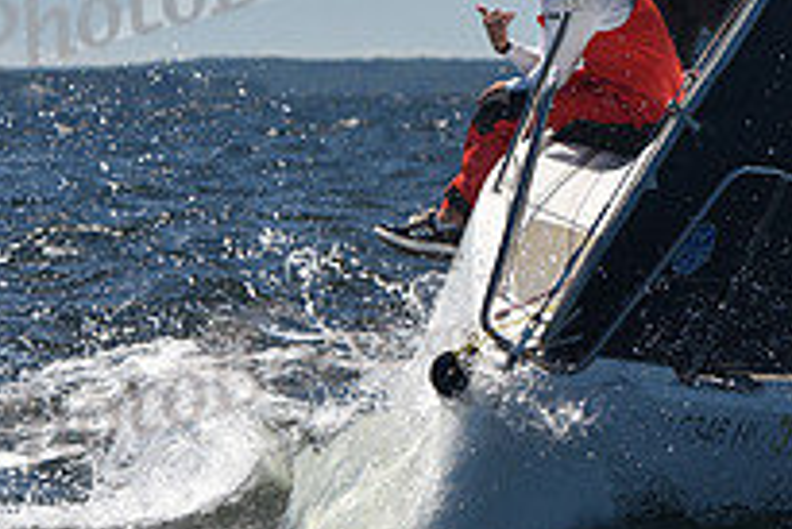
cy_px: 125
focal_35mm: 277
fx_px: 6098
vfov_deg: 5.0
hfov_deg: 7.4
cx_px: 711
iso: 200
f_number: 5
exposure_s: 1/1000
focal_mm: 98
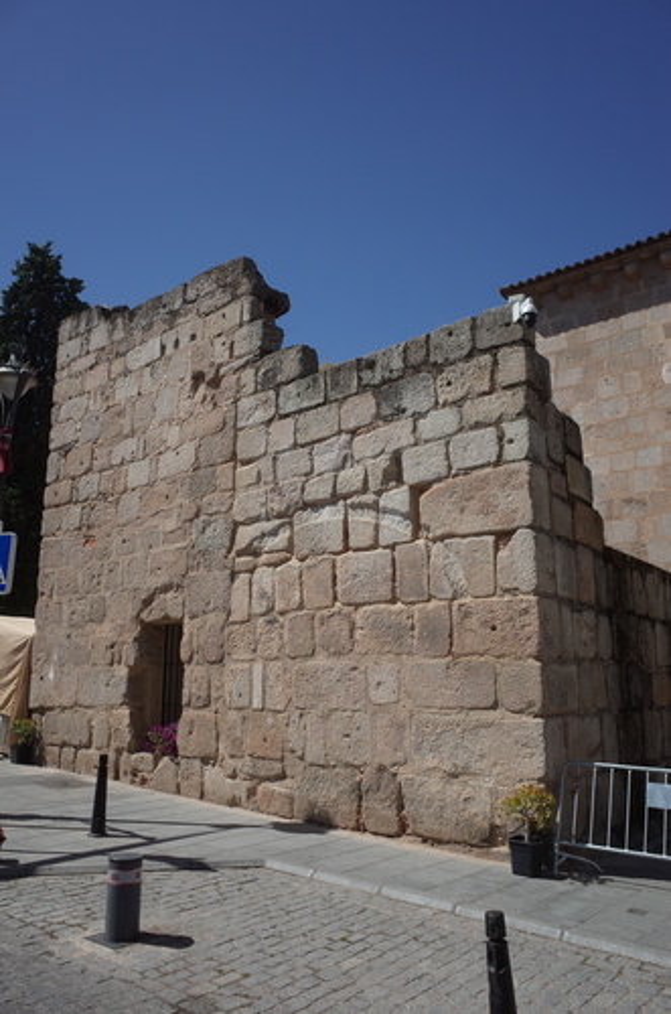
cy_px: 507
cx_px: 336
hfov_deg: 46.2
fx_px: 787
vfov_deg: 65.6
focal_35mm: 28
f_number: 5.6
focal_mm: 18.3
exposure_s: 1/750
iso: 100
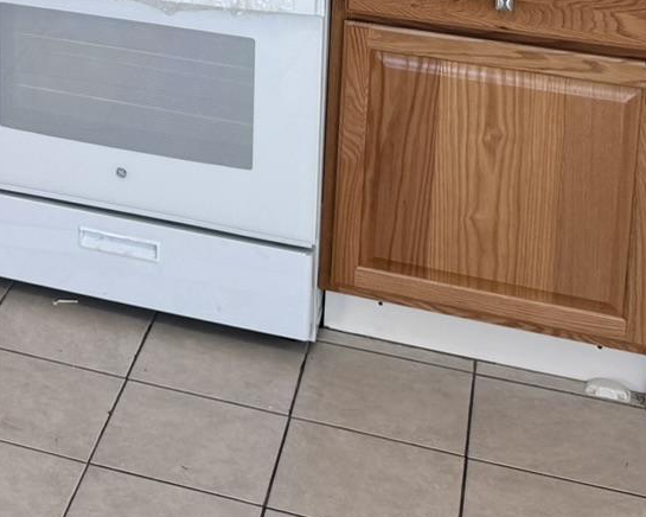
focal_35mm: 88
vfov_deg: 15.7
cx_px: -271
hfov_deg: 19.4
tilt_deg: -9.3
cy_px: -312
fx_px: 1682
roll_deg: +0.2
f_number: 1.78
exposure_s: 1/120
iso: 80
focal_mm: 6.76
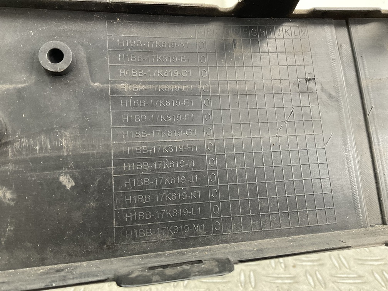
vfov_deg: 48.2
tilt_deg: -11.1
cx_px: 194
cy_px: 146
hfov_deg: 61.7
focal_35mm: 29
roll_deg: +1.0
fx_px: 325
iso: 100
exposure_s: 1/60
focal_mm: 3
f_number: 1.8
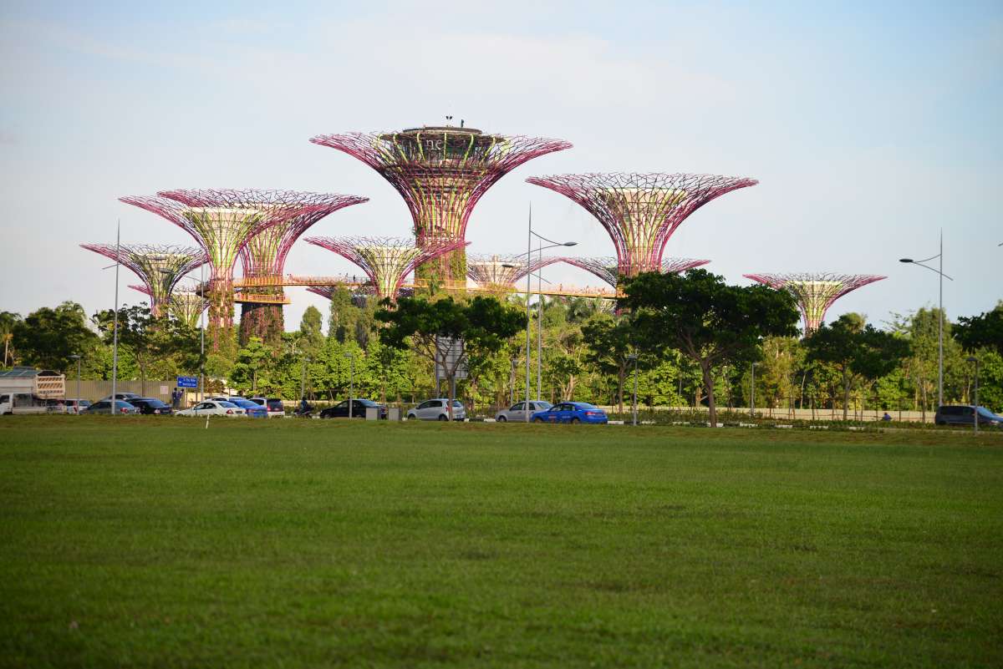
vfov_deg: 11.4
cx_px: 502
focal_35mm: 120
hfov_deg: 17.1
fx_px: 3344
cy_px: 334
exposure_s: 1/160
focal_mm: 120
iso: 100
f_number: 4
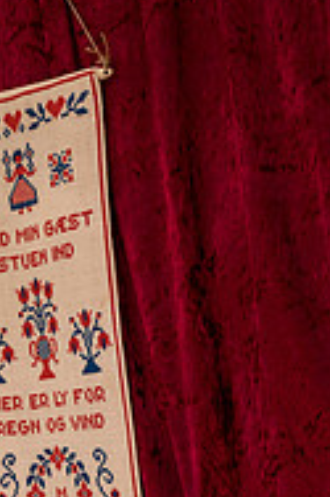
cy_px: 555
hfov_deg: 16.2
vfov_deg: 22.7
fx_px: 1157
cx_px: 156
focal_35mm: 84
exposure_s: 1/250
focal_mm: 35
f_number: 4
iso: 100
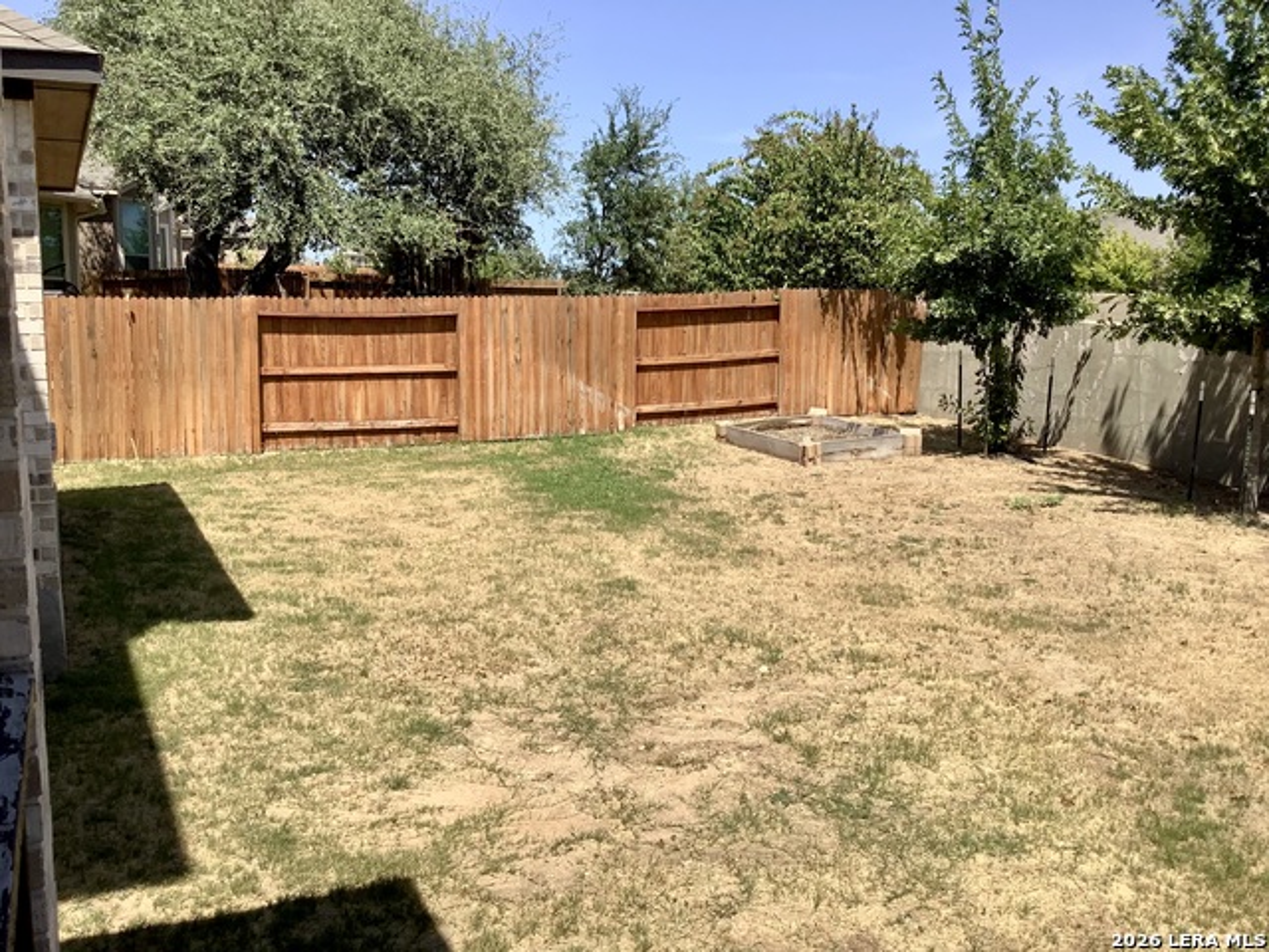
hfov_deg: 58.4
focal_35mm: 31
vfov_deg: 45.4
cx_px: 634
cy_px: 476
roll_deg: -2.0
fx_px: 1136
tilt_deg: -6.4
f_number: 2.4
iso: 25
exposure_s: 1/1359
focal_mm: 3.3
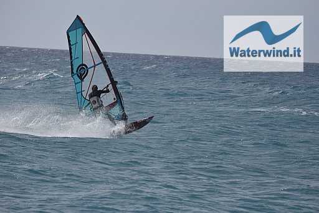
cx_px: 160
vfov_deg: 5.7
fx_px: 2128
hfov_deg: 8.6
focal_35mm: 240
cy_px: 106
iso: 200
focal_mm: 160
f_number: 4.8
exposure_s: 1/3200
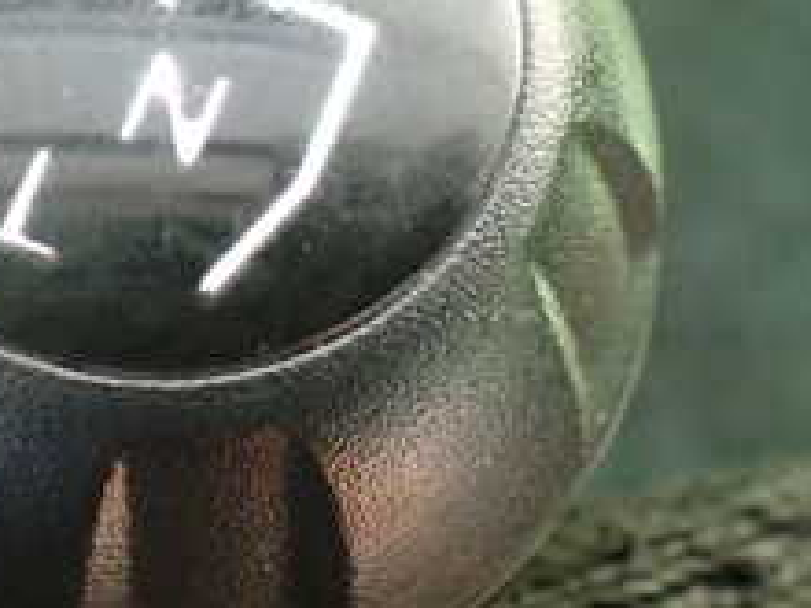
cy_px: 59
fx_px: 1921
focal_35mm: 82
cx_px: 107
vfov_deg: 17.7
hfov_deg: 23.3
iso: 800
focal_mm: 5.4
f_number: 2.3
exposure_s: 1/125
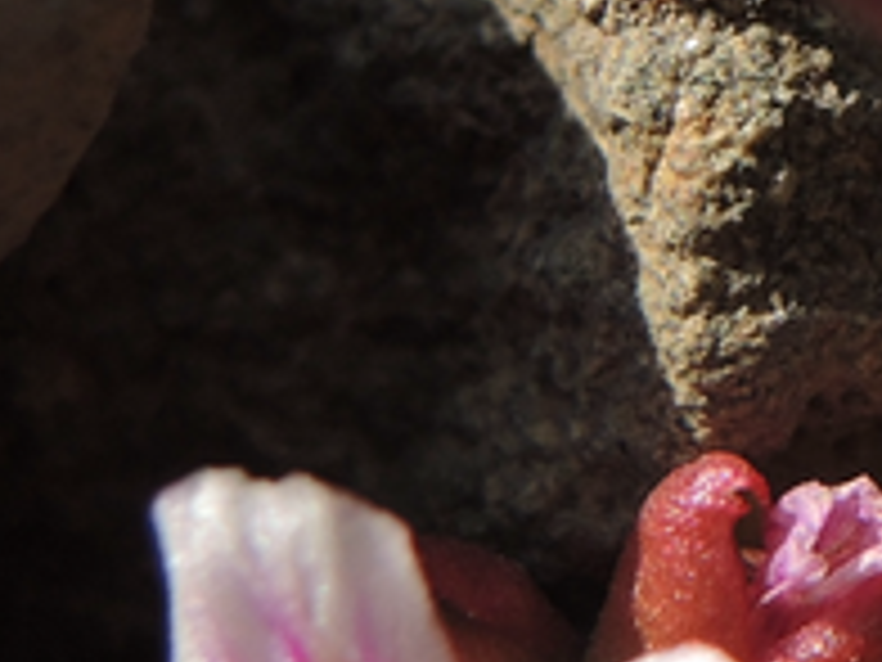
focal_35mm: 183
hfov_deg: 10.5
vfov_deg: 8.0
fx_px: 4663
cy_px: -90
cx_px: 1256
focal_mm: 6
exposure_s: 1/1250
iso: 80
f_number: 2.5
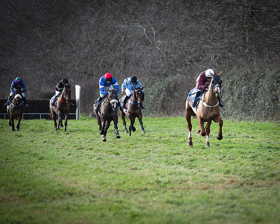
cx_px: 258
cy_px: 100
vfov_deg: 4.6
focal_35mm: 336
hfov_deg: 5.7
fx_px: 2785
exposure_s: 1/2000
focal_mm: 185
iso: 400
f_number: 2.8
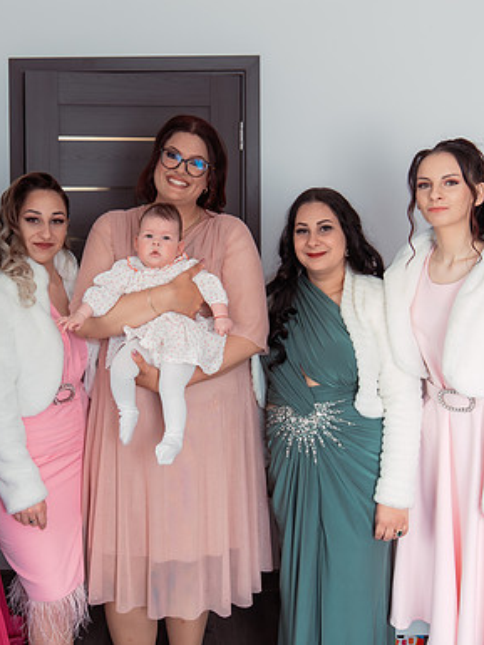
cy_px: 265
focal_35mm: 41
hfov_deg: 34.8
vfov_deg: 45.6
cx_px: 160
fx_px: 764
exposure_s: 1/250
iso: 640
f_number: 2.8
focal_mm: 24
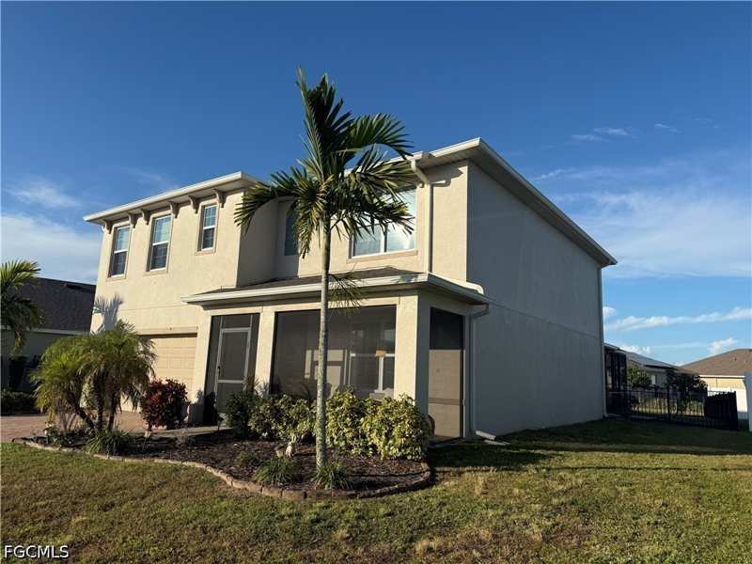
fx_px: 521
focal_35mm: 24
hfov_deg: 71.6
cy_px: 282
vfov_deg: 56.8
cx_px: 376
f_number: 1.78
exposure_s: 1/5714
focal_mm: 6.76
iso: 80
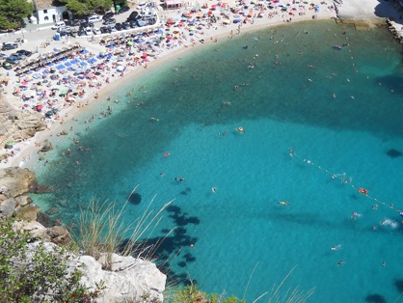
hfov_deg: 29.3
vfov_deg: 22.3
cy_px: 138
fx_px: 769
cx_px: 234
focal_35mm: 66
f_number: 3.6
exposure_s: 1/800
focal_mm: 9.24
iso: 80
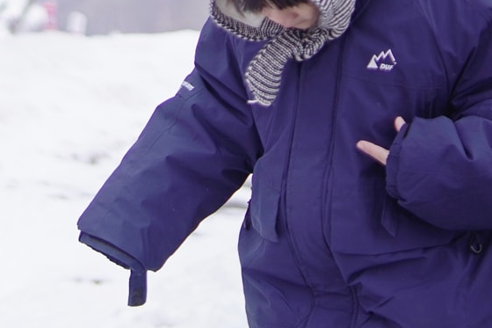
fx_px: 1449
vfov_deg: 12.8
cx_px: 6
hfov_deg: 18.8
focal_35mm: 106
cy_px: 33
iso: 100
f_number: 1.4
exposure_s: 1/4000
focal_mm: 33
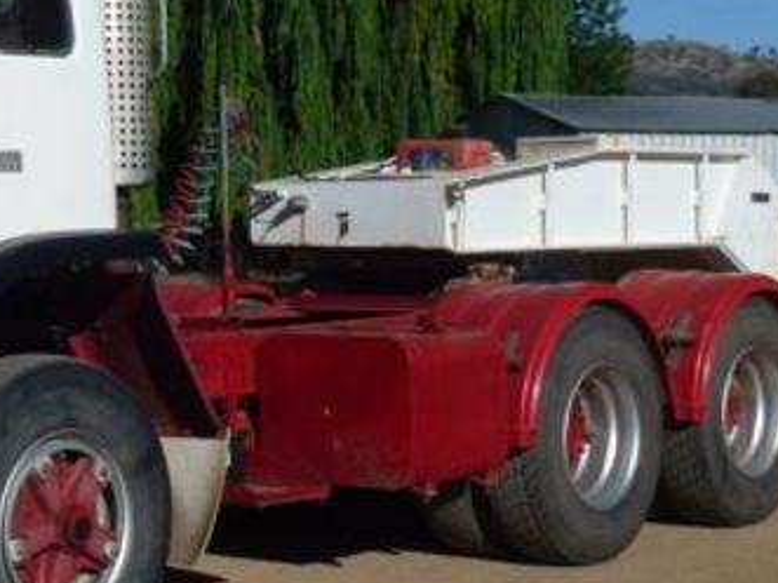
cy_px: 273
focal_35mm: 87
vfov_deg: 17.0
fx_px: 1955
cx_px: 75
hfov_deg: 22.0
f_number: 4
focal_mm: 6.4
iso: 100
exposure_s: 1/2000
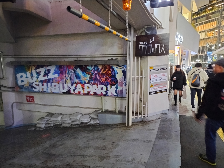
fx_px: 162
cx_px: 112
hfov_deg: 69.4
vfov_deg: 54.9
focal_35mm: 25
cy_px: 84
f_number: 1.7
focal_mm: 4.71
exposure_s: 1/20
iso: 741
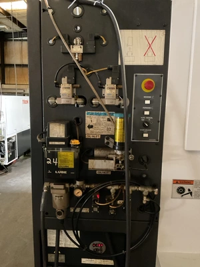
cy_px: 134
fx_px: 223
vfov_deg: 61.7
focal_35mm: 29
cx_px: 100
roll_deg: -2.7
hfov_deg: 48.2
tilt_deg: -8.1
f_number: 1.8
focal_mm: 3
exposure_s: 1/20
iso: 500
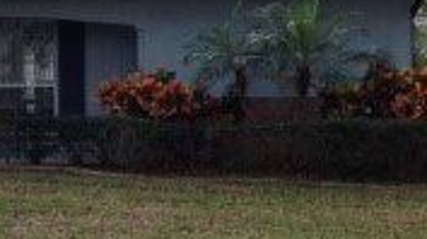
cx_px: -55
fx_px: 1560
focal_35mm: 138
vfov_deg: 8.7
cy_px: 63
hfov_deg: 15.1
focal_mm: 4.28
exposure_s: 1/122
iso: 50
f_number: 2.4
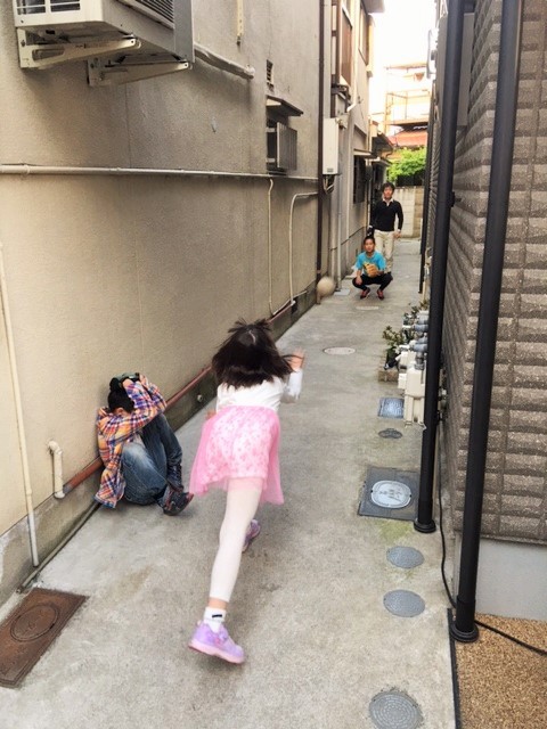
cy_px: 364
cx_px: 274
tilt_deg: -17.1
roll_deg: +1.8
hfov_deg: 48.2
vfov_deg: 61.7
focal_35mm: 29
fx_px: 611
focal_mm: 4.15
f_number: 2.2
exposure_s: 1/30
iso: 32
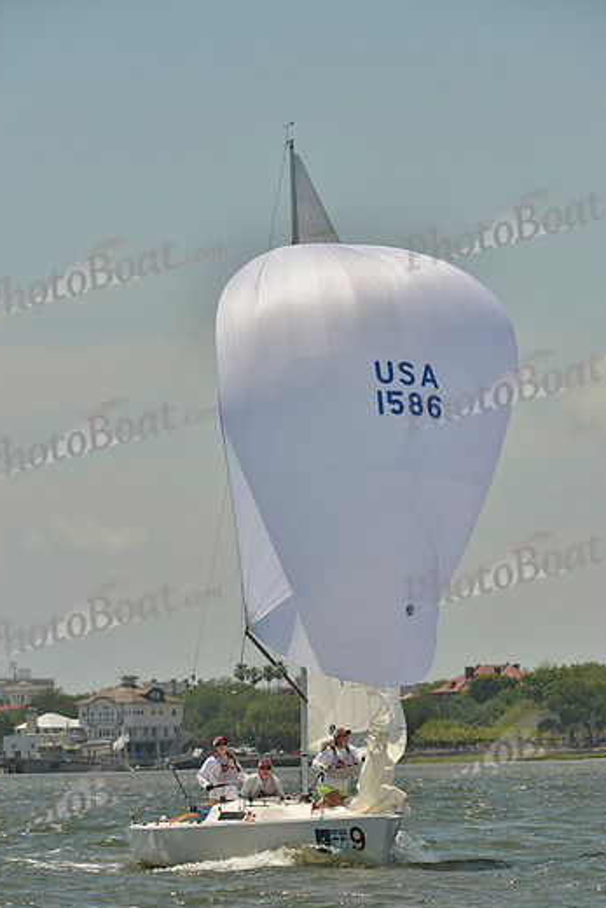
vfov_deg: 9.2
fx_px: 5627
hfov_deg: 6.2
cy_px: 503
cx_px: 313
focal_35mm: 223
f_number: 10
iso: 280
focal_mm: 200
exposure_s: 1/1250
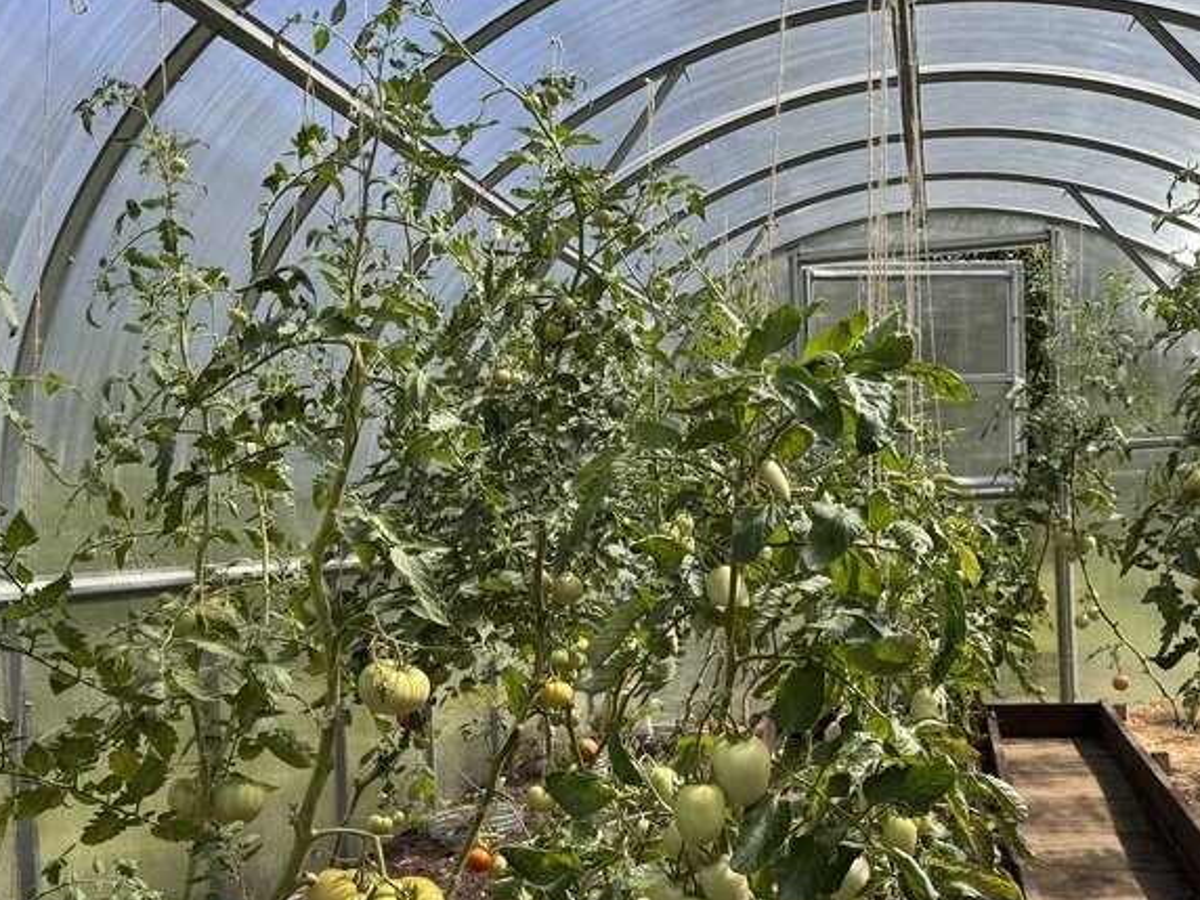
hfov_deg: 43.8
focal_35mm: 43
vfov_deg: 33.4
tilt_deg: -2.9
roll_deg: +2.6
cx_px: 680
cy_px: 585
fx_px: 1491
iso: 80
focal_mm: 6.76
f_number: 1.78
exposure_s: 1/2604
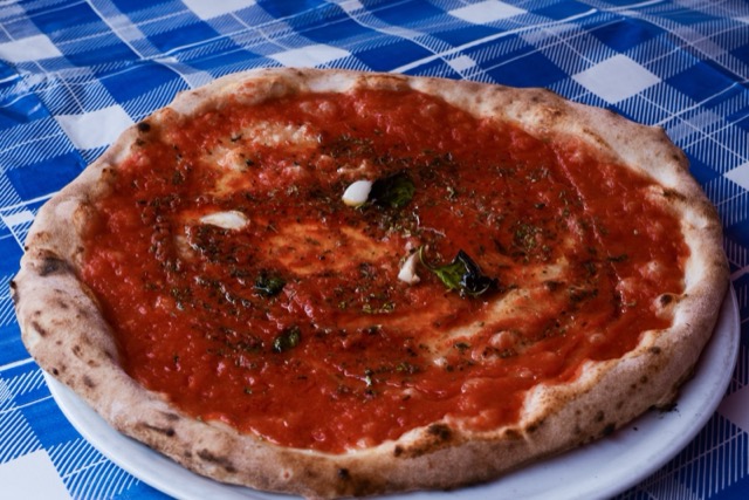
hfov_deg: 39.6
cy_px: 250
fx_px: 1040
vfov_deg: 27.0
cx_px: 374
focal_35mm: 50
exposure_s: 1/30
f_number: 11
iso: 200
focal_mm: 50
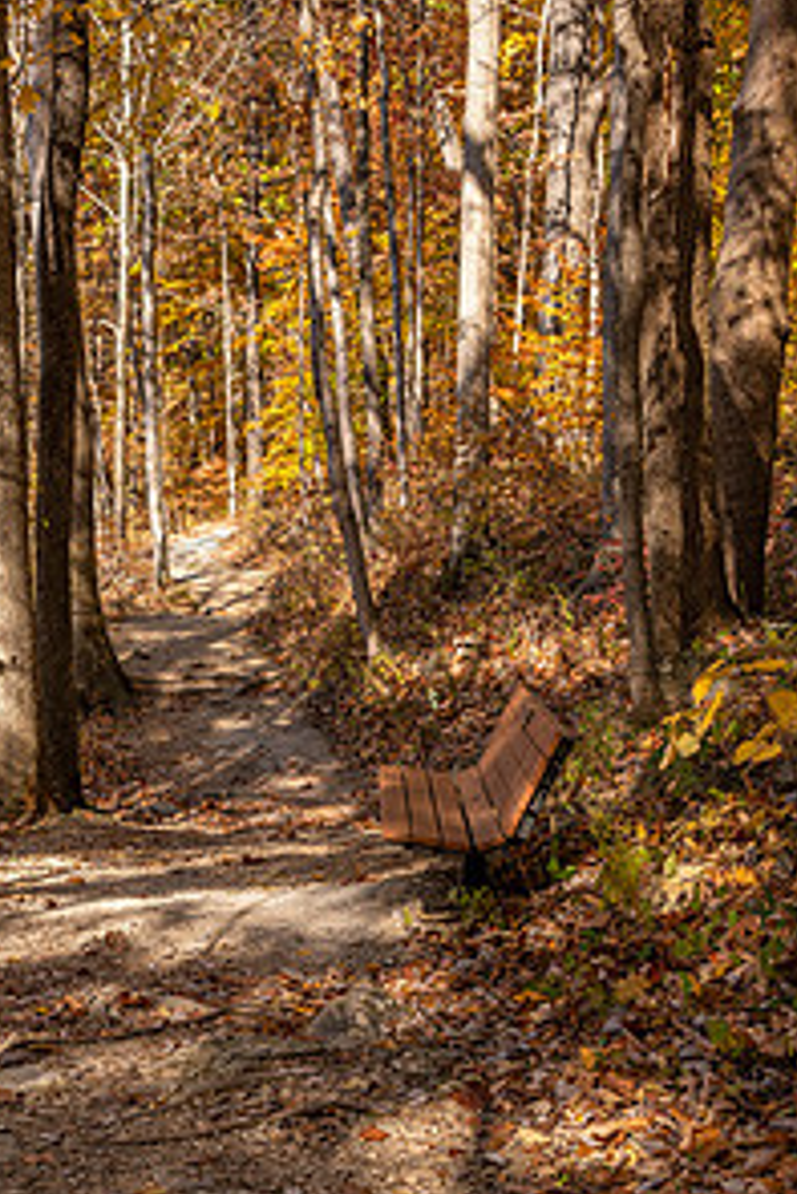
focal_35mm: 55
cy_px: 670
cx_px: -20
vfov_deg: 36.2
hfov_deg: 23.5
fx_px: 1824
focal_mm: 28
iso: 125
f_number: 8
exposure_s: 1/160
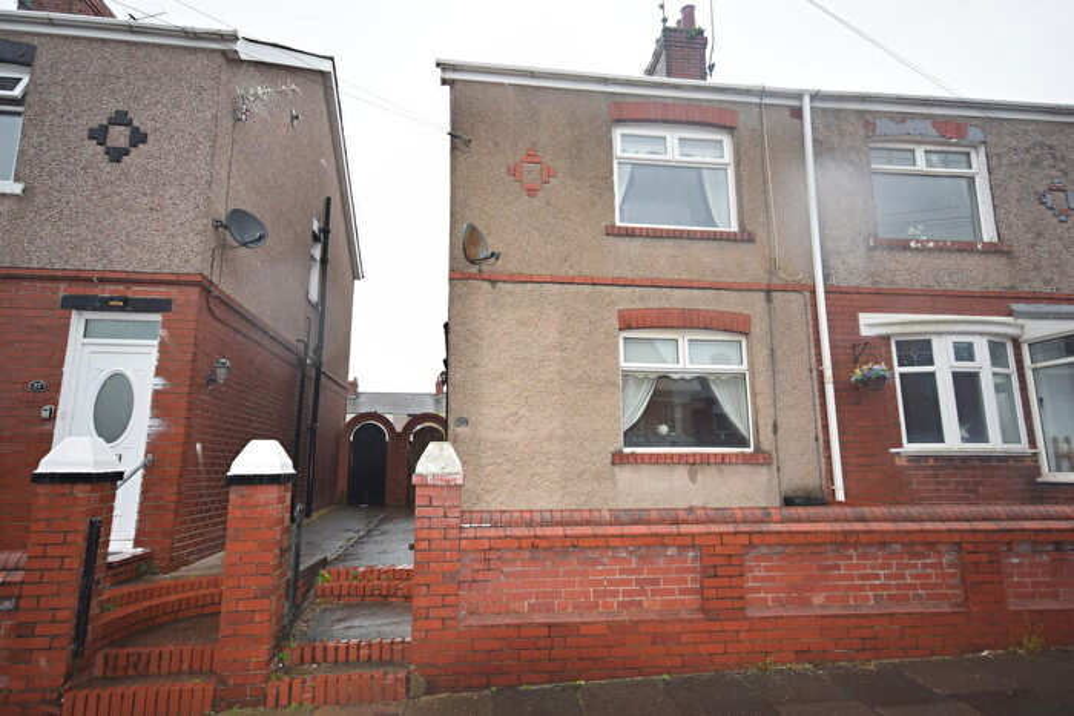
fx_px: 627
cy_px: 358
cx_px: 537
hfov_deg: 81.2
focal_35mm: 21
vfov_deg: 59.5
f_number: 5.6
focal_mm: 14
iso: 320
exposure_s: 1/125
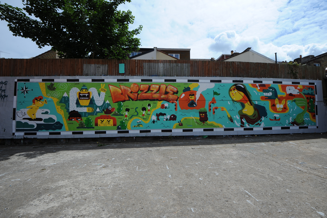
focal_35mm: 16
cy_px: 109
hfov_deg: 96.8
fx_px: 145
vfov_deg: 73.7
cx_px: 164
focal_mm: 16
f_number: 10
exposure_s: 1/400
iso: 200
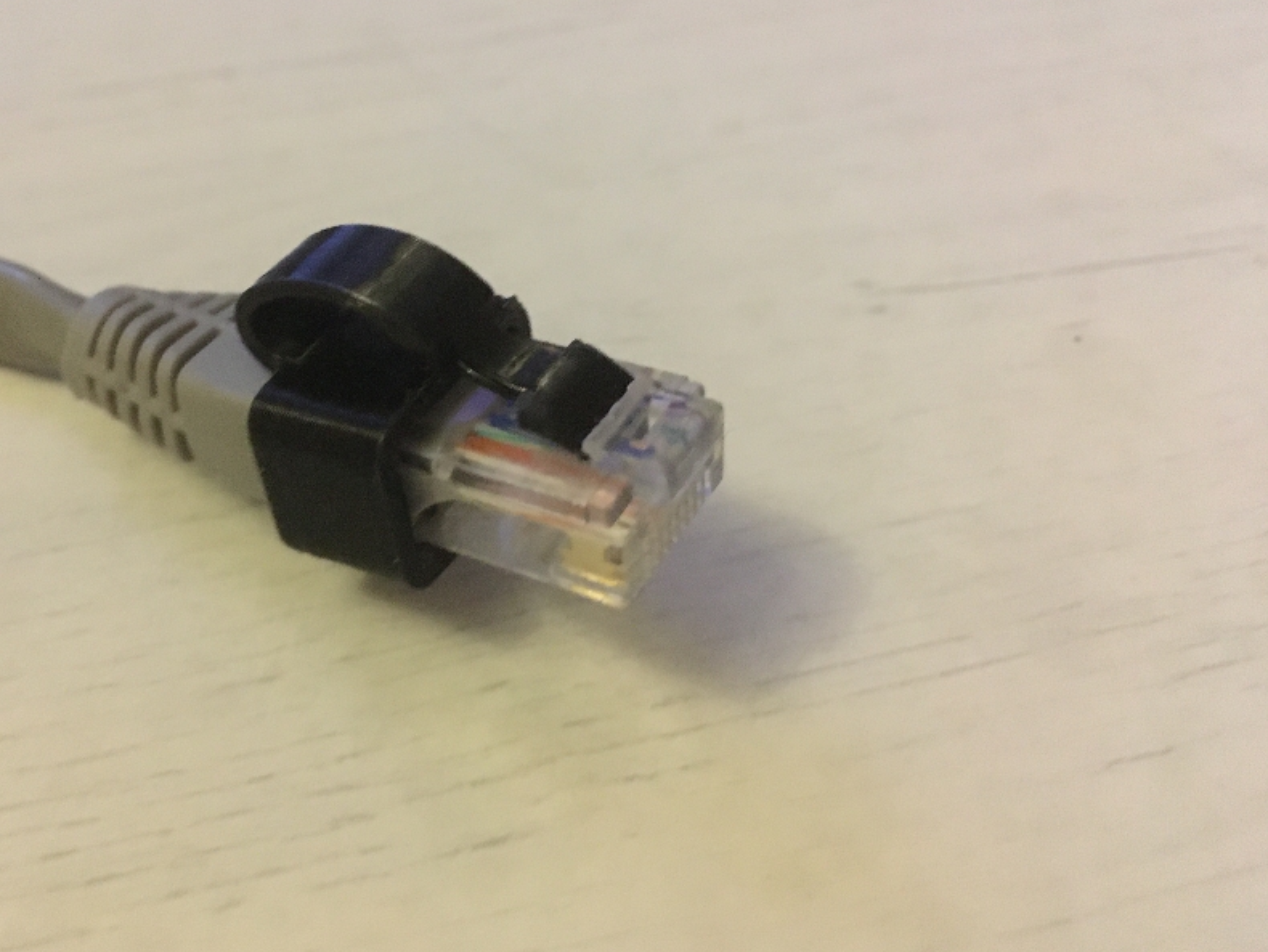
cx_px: 462
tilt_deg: -48.7
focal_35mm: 37
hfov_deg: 49.6
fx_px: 1356
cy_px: 409
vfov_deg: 38.6
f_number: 2.2
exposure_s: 1/17
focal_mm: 4.15
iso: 640
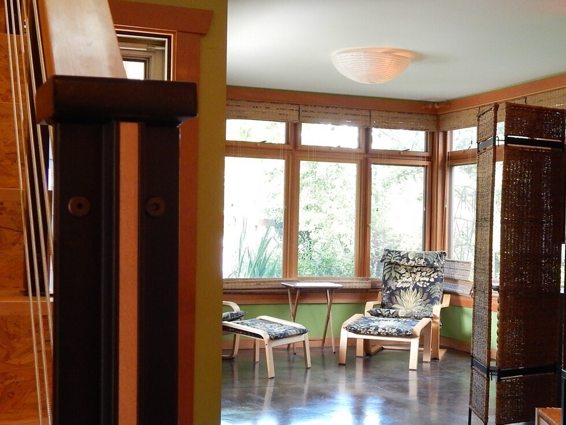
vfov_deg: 25.6
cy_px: 245
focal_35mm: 57
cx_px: 314
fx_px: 932
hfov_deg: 33.7
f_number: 3.3
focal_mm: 6.1
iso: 360
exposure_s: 1/30
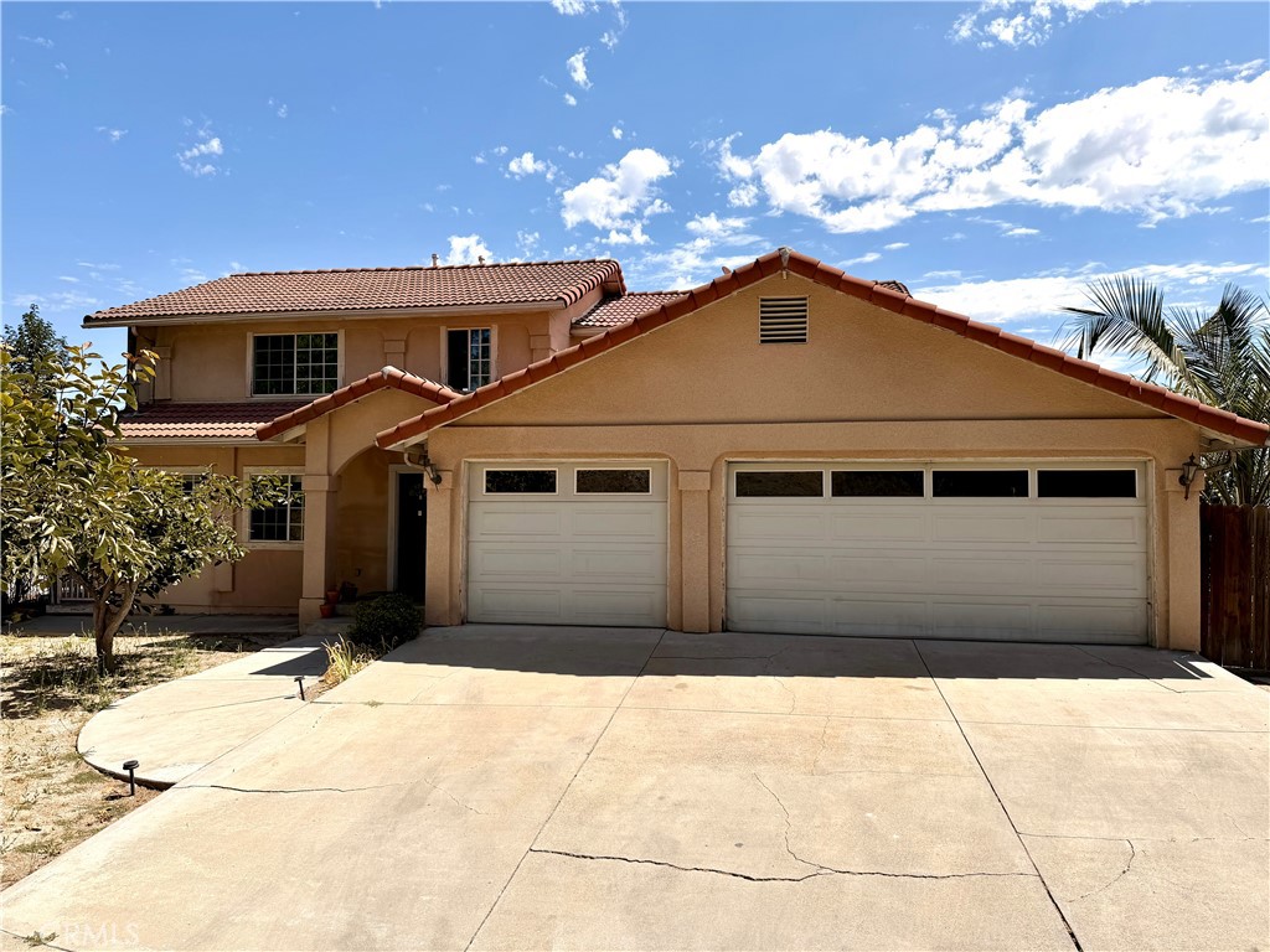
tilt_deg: +1.8
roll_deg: +0.2
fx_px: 881
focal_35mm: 24
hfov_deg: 71.6
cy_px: 476
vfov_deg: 56.8
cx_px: 635
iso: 80
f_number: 1.78
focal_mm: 6.76
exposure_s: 1/6711
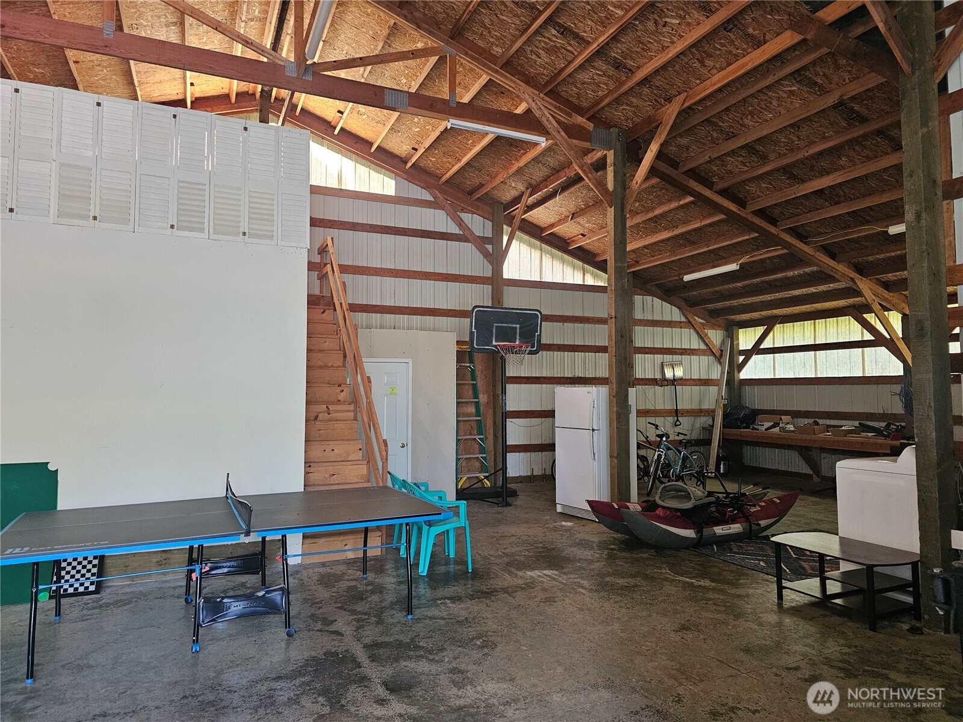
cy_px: 361
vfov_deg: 58.9
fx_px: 640
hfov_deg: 73.9
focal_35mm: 23
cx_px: 482
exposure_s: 1/120
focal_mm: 6.3
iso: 640
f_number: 1.7
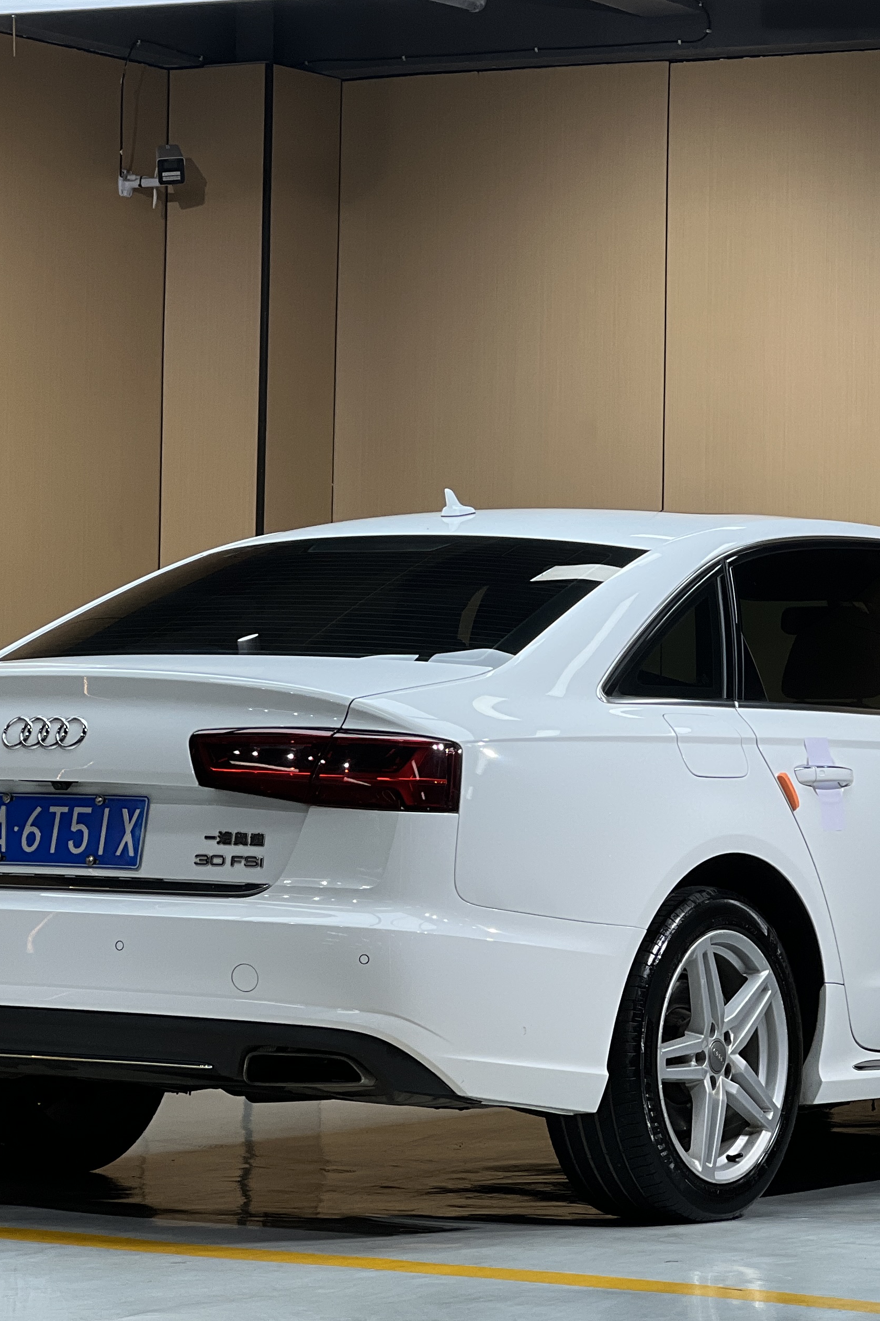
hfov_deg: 10.7
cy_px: 623
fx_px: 4693
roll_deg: -1.0
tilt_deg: +1.9
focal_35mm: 128
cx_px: 613
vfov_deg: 16.0
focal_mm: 9
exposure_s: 1/100
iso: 50
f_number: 2.8
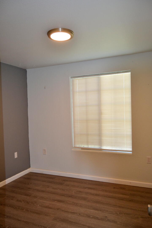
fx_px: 171
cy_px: 114
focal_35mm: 27
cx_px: 76
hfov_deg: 47.9
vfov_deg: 67.4
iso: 400
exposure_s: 1/100
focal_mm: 18
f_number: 4
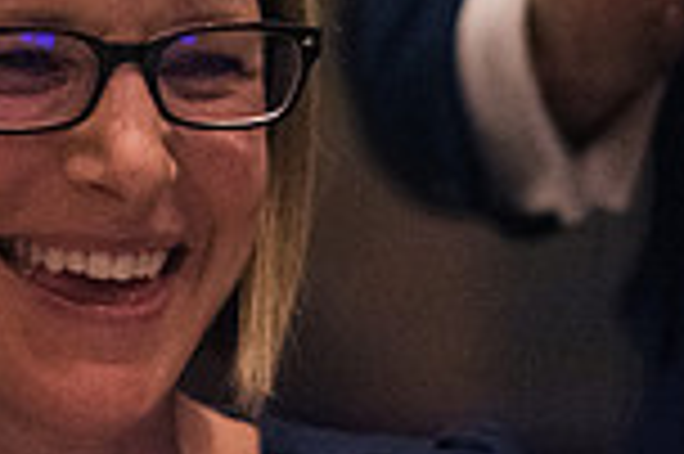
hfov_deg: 6.2
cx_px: 40
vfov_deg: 4.1
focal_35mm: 333
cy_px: -398
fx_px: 6320
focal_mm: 85
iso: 6400
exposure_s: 1/160
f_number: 1.4
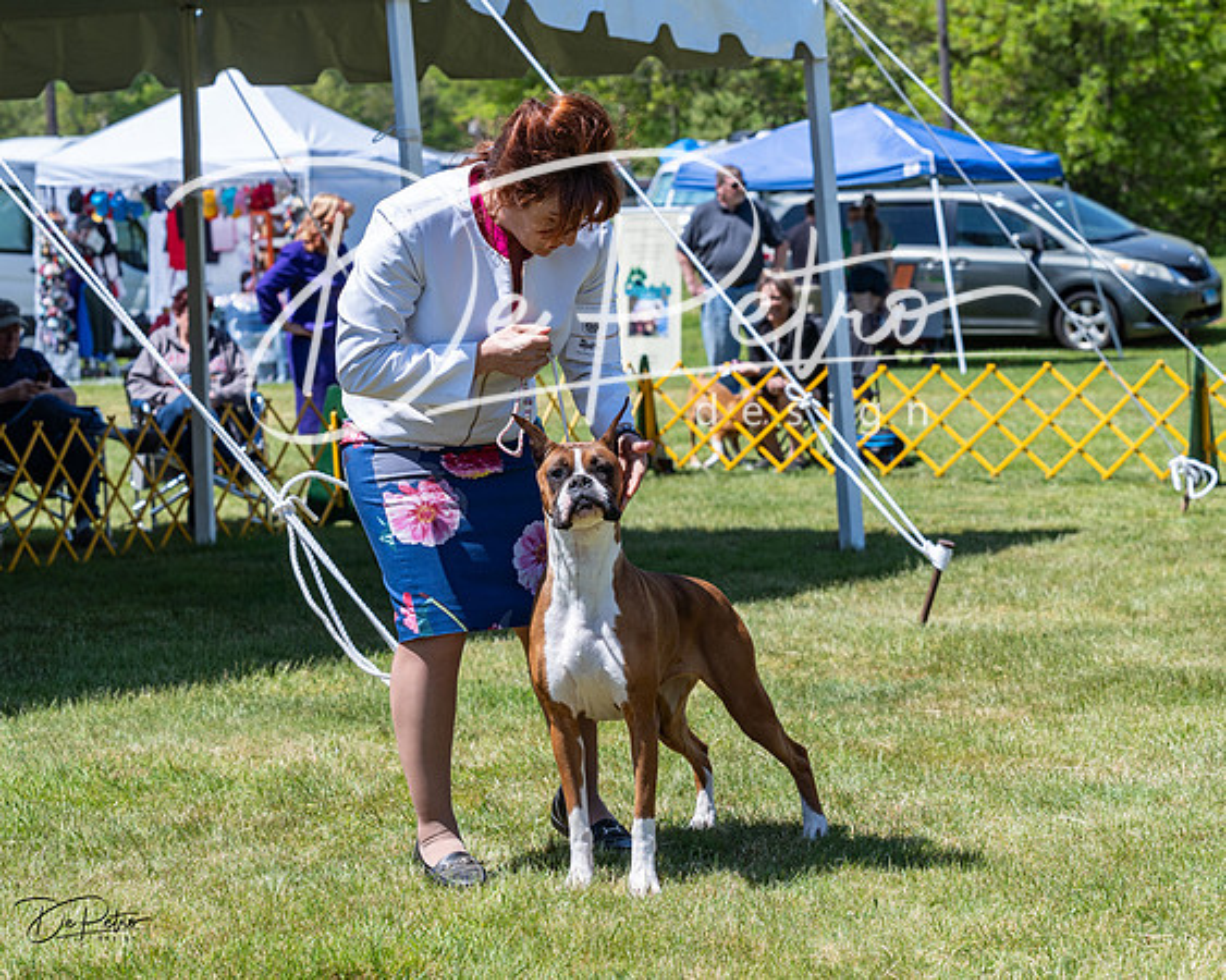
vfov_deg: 16.6
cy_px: 490
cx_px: 613
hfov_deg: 20.7
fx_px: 3350
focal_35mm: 92
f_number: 6.3
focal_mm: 82
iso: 200
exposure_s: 1/640
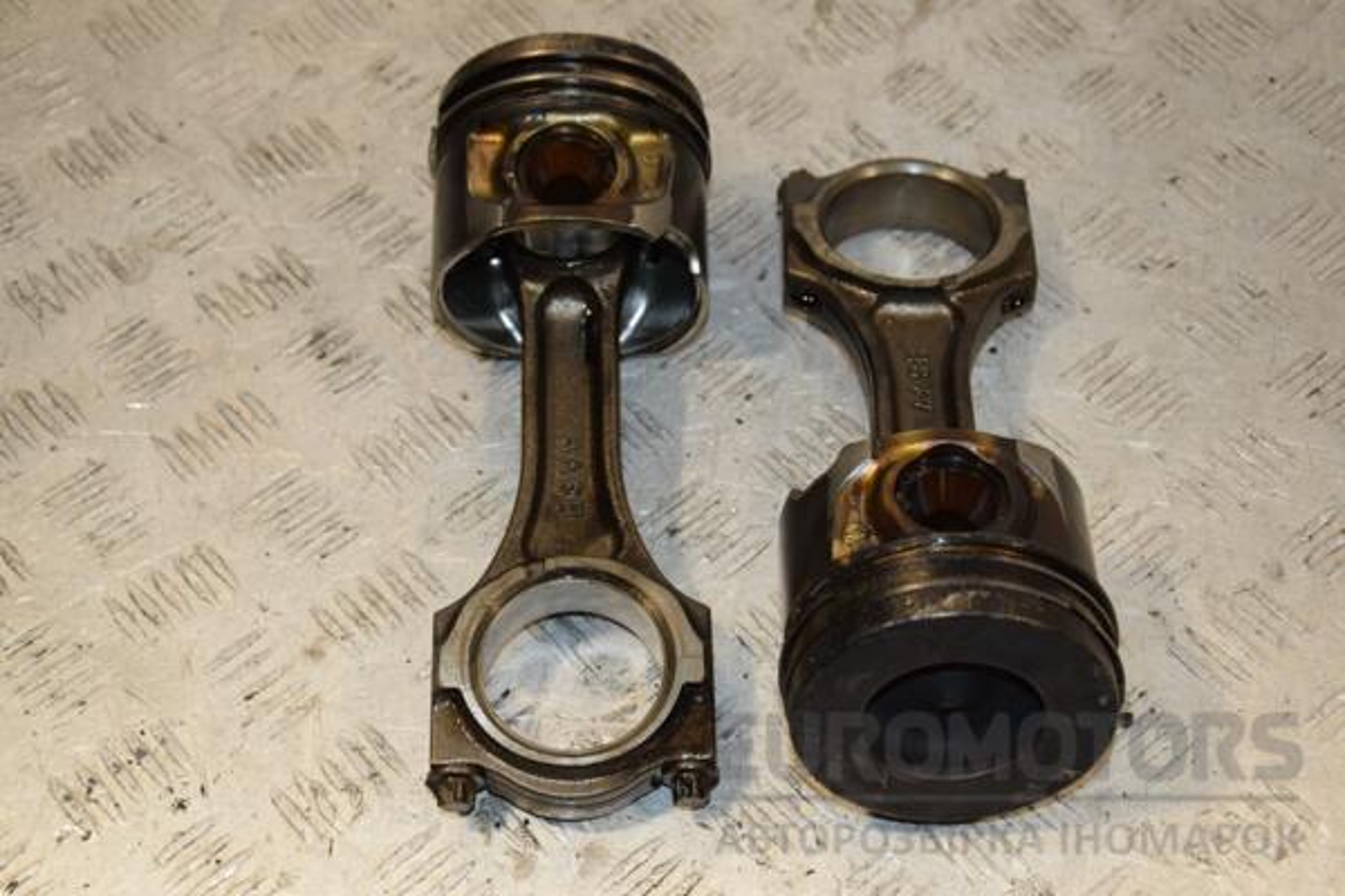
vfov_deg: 20.2
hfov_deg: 29.9
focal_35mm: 68
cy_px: 448
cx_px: 672
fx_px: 2522
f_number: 6.3
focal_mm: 45
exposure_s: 1/200
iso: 800
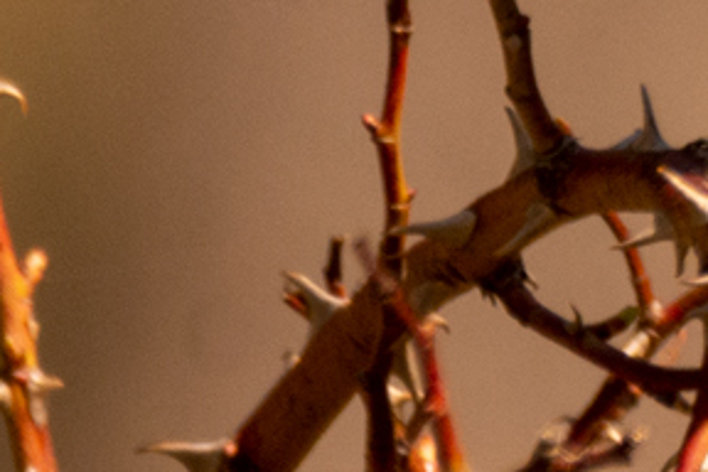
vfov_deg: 0.4
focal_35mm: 3282
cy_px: -280
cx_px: 1138
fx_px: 64541
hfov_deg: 0.6
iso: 800
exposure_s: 1/2500
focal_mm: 600
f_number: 6.3
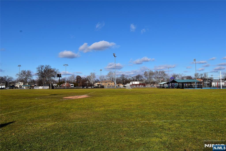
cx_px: 113
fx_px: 188
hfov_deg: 61.9
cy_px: 76
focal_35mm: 30
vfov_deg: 43.6
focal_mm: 20
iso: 280
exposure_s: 1/500
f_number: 11
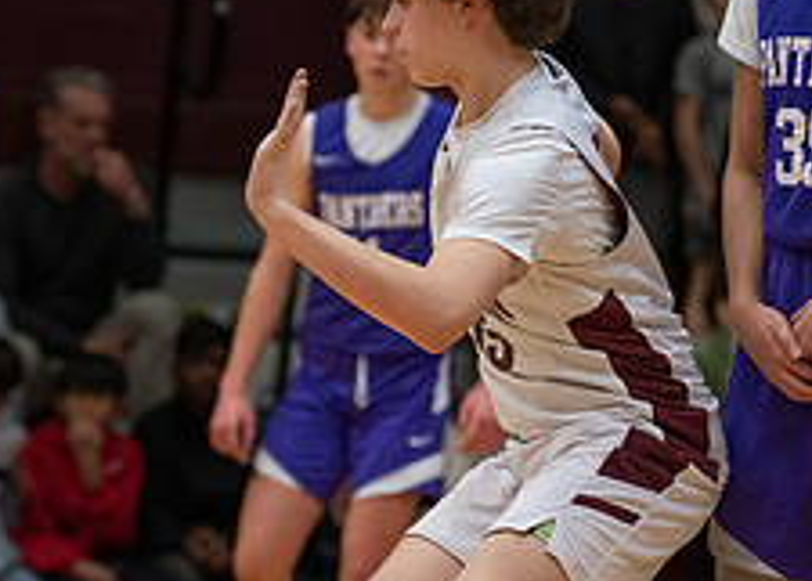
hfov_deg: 6.7
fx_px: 6923
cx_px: 159
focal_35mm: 300
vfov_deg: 4.8
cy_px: 321
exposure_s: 1/1000
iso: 2500
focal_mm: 111
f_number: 2.8
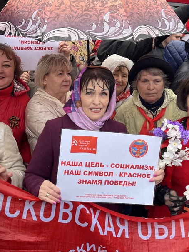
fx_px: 320
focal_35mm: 44
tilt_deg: -22.1
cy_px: 129
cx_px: 92
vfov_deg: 42.9
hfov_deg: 32.9
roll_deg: -2.0
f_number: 1.6
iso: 50
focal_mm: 5.1
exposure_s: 1/537
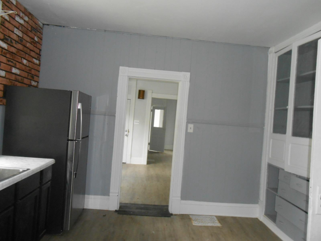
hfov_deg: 67.3
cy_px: 120
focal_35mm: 26
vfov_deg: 53.0
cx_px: 160
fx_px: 241
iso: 320
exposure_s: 1/25
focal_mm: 4.6
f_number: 3.5
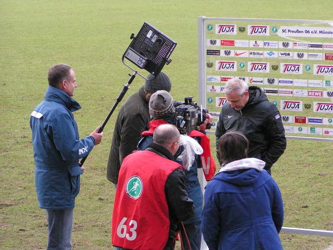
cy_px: 125
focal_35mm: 150
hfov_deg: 13.2
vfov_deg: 9.9
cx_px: 166
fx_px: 1443
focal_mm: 22.9
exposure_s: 1/160
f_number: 3.5
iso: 100
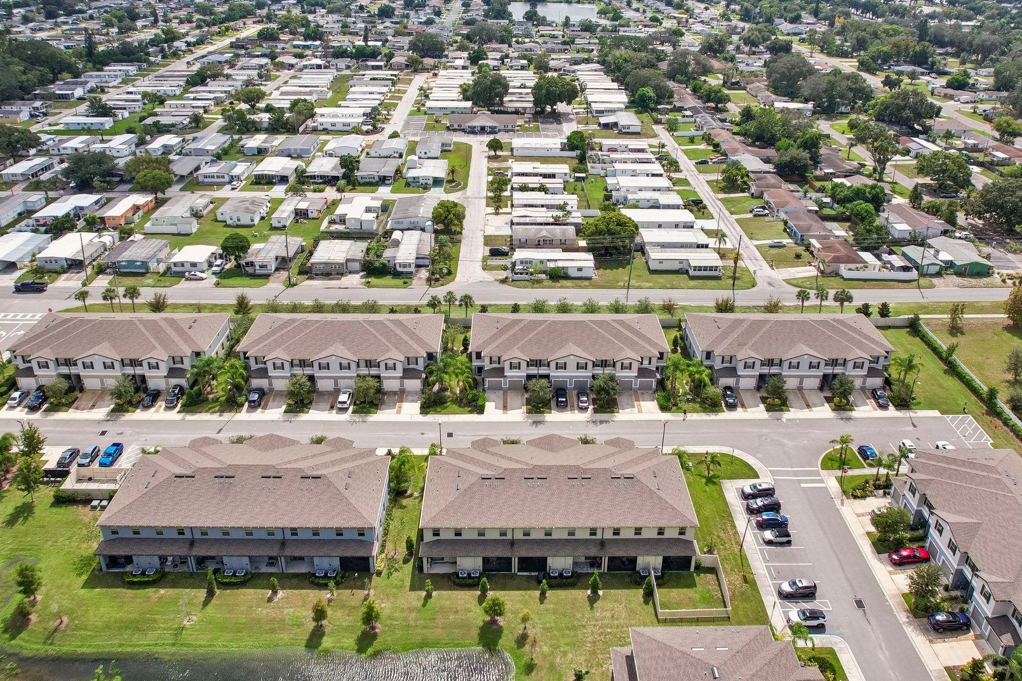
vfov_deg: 46.3
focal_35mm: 28
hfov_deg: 65.5
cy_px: 292
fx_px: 795
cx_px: 529
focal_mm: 8.4
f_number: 2.8
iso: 400
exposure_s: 1/5000
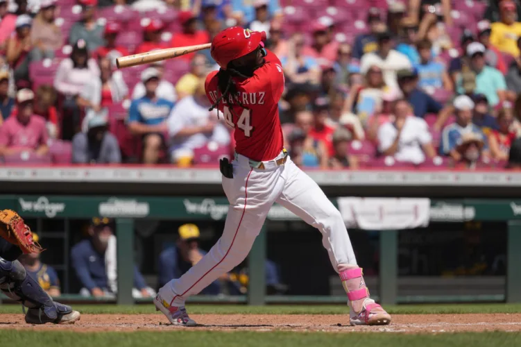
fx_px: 6075
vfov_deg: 3.3
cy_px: 174
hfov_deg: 4.9
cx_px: 260
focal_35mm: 420
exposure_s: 1/2500
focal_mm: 420
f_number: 4
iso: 200
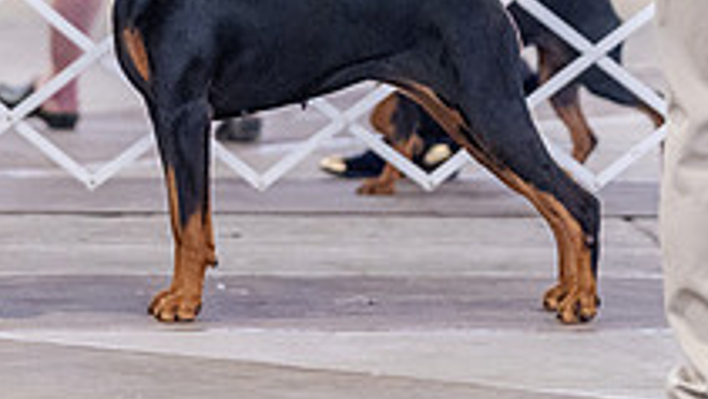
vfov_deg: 3.1
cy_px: -210
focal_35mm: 394
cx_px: 181
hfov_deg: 5.5
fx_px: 7401
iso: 6400
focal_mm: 137
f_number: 2.8
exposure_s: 1/400
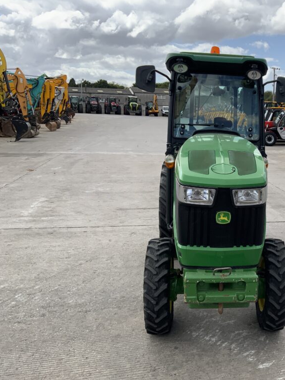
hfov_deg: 34.8
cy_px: 190
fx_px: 428
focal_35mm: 39
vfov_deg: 47.9
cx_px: 254
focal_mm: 3
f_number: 1.8
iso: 16
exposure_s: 1/1144
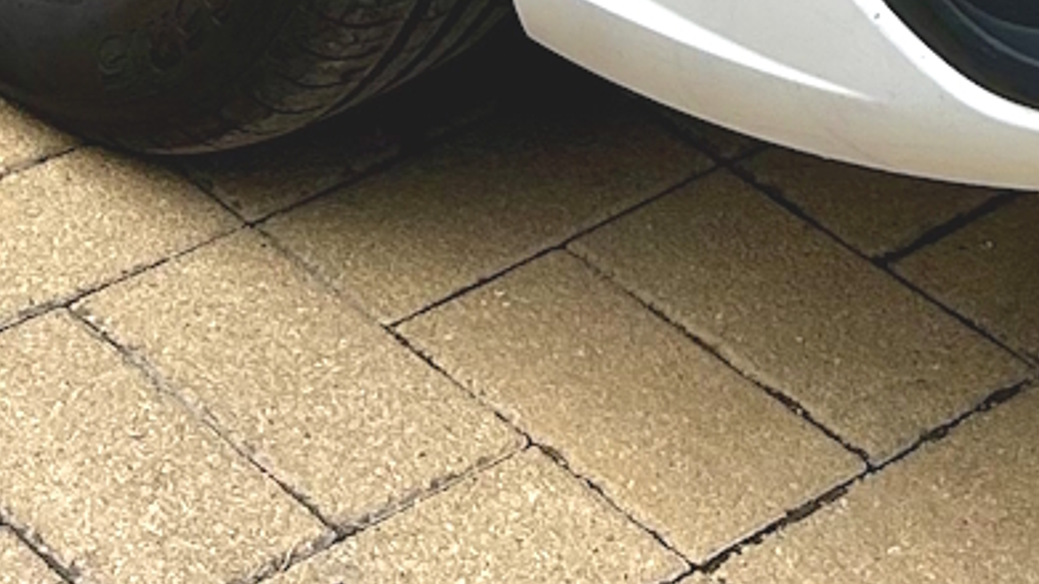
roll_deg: -1.0
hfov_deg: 14.7
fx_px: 4023
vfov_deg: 7.2
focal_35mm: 146
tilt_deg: -12.8
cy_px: -1256
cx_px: 656
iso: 50
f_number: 1.5
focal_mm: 5.7
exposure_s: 1/4630
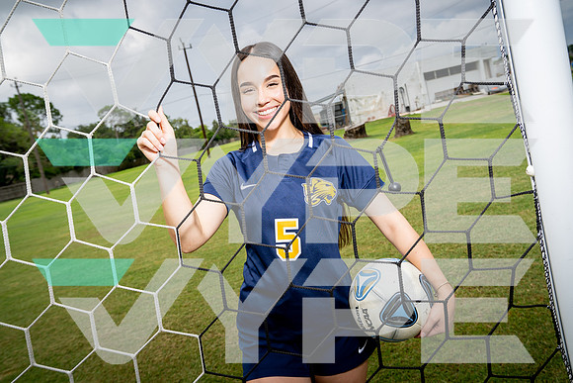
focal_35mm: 32
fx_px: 509
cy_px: 192
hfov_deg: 58.7
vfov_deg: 41.1
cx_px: 286
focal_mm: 32
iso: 100
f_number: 6.3
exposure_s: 1/250
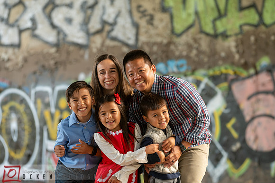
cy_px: 89
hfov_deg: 12.4
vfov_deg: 8.3
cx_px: 141
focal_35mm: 166
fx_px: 1268
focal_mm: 160
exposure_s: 1/100
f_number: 3.5
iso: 400
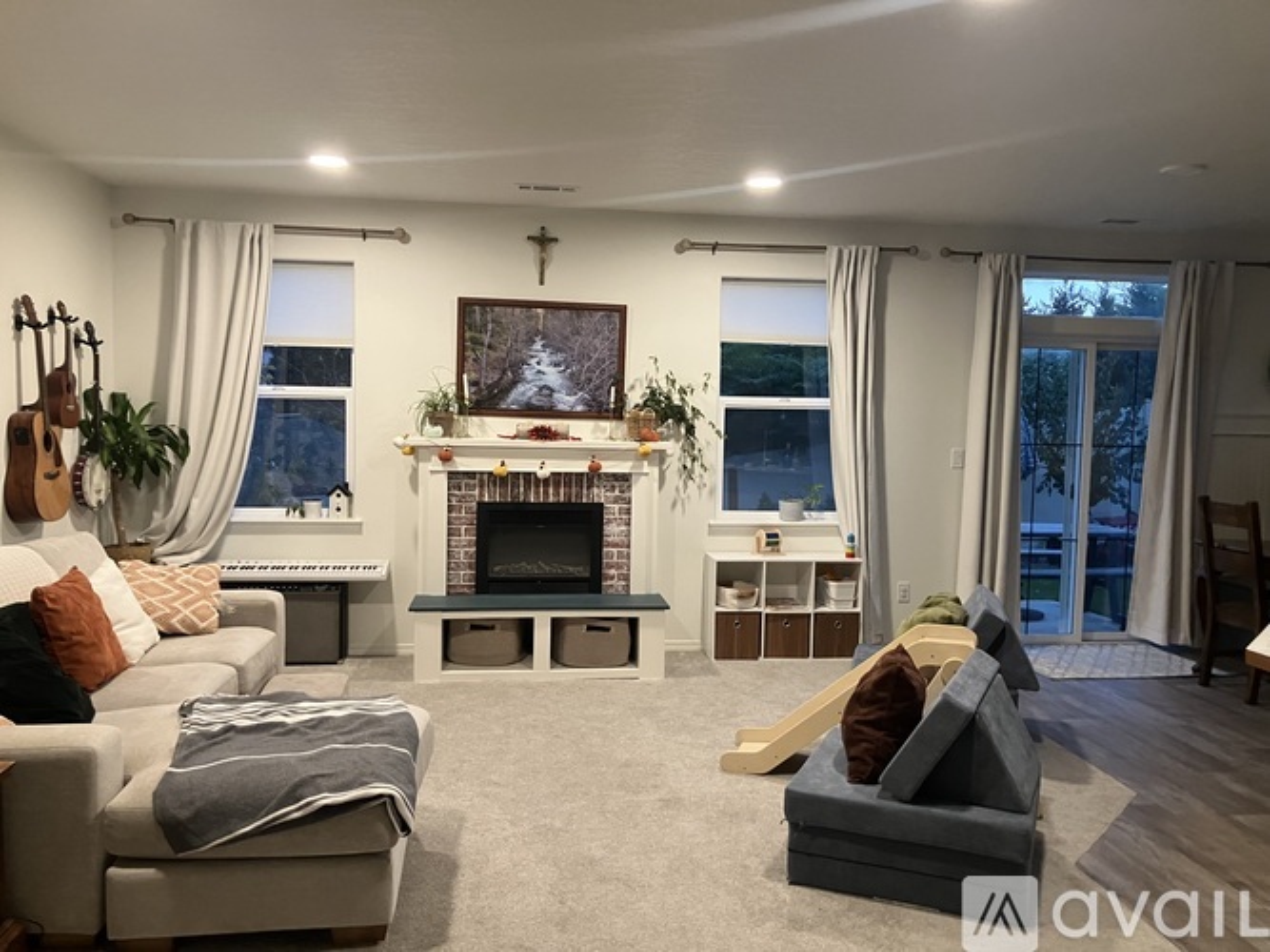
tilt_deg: -3.2
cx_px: 635
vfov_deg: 49.7
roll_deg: -1.1
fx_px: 1027
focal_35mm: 28
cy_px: 476
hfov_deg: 63.5
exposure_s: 1/60
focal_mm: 3.99
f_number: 1.8
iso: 200
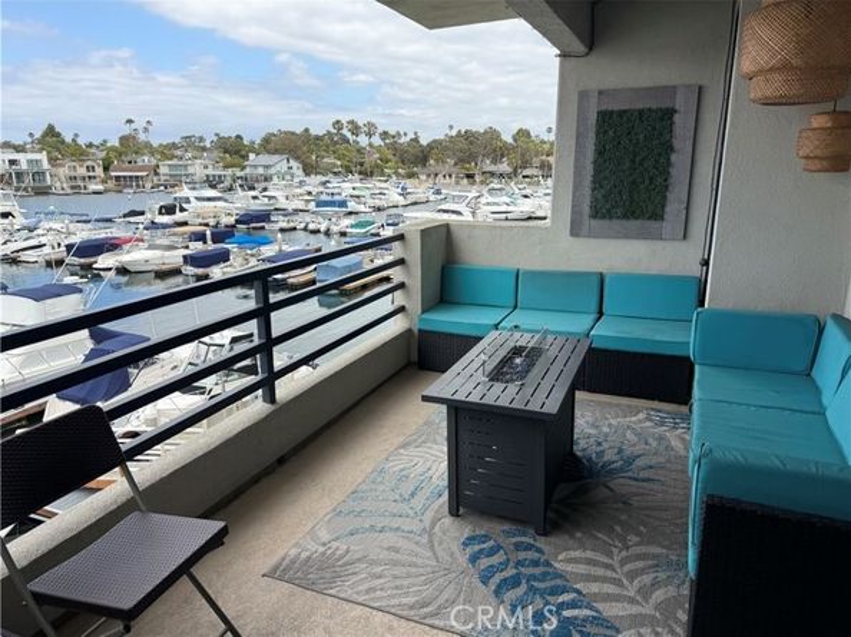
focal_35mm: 24
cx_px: 426
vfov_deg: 56.8
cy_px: 318
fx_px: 590
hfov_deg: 71.6
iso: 80
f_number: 1.78
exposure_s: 1/2611
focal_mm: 6.76
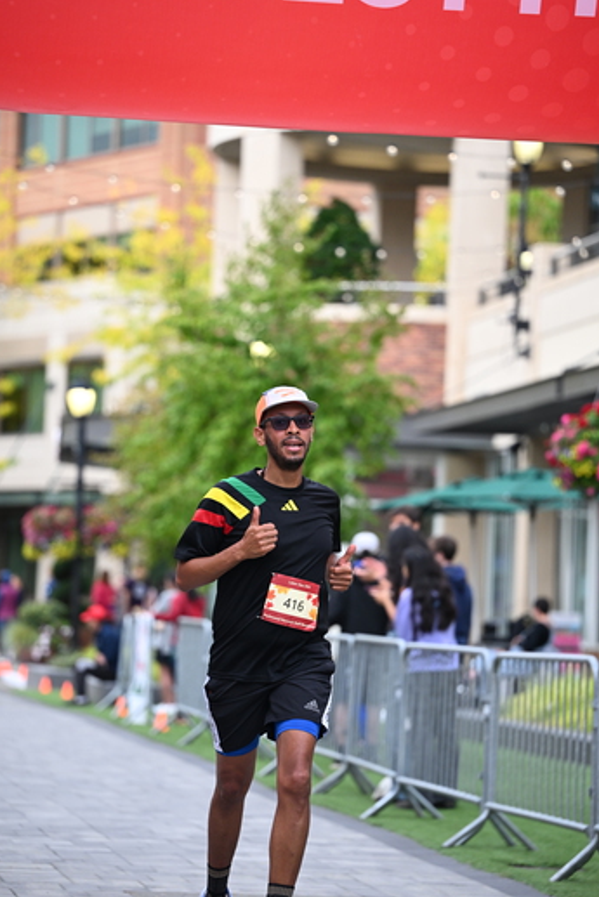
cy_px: 468
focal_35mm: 133
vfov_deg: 15.4
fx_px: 3317
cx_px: 294
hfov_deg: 10.3
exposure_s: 1/1600
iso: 1000
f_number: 2.8
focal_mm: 125
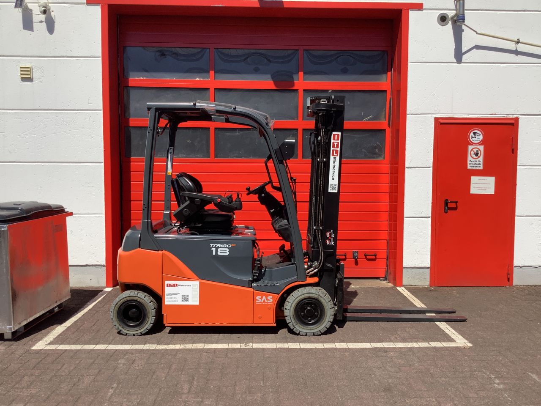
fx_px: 484
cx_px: 270
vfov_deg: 45.4
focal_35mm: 31
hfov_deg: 58.4
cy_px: 203
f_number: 2.4
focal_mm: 3.3
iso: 25
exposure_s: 1/1597
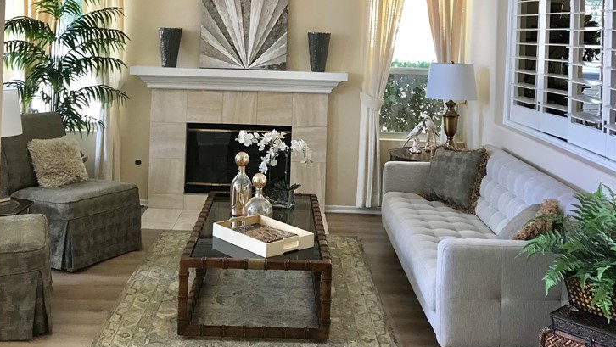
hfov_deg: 47.3
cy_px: 40
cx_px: 291
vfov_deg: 26.9
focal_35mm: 43
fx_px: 703
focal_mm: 3.99
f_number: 1.8
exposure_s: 1/30
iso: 32
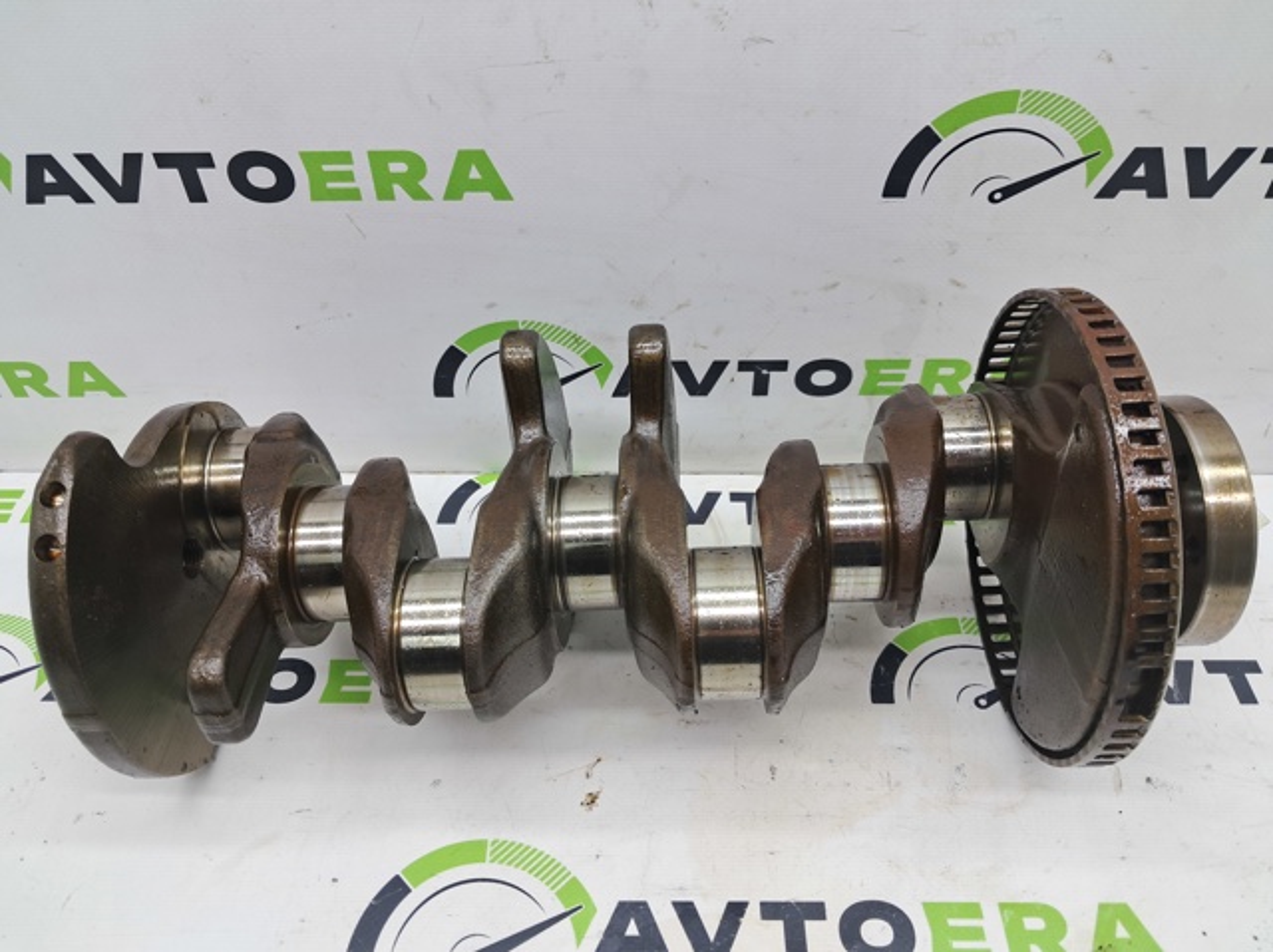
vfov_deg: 51.3
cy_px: 476
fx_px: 992
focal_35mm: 27
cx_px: 636
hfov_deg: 65.4
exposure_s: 1/50
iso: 50
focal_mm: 4
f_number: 1.8
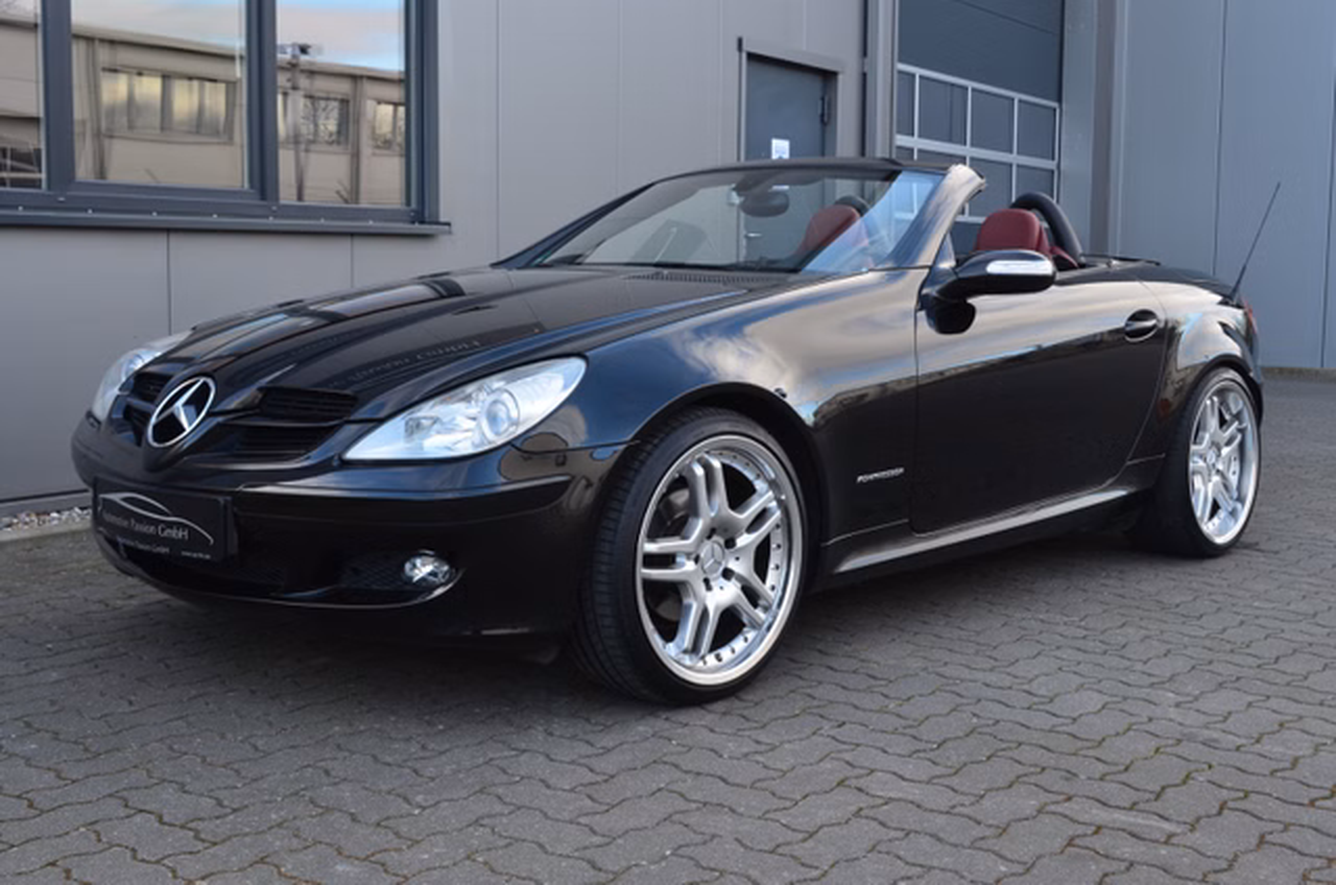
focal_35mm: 42
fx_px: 1556
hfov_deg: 46.5
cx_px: 668
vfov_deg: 31.8
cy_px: 442
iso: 400
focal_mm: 28
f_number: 10
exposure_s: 1/50
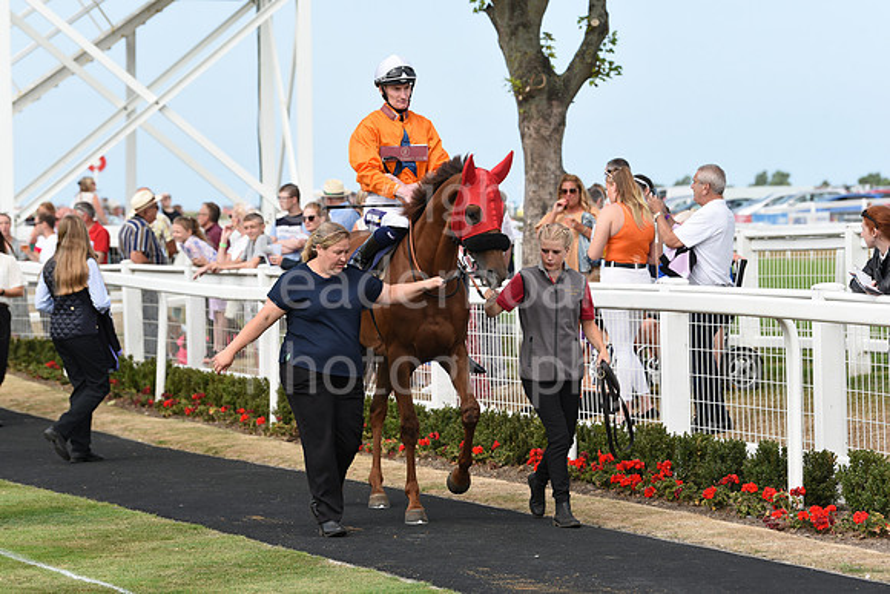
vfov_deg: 9.8
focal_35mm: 140
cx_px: 445
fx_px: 3462
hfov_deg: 14.7
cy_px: 297
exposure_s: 1/1250
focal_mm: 140
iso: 400
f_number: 5.6
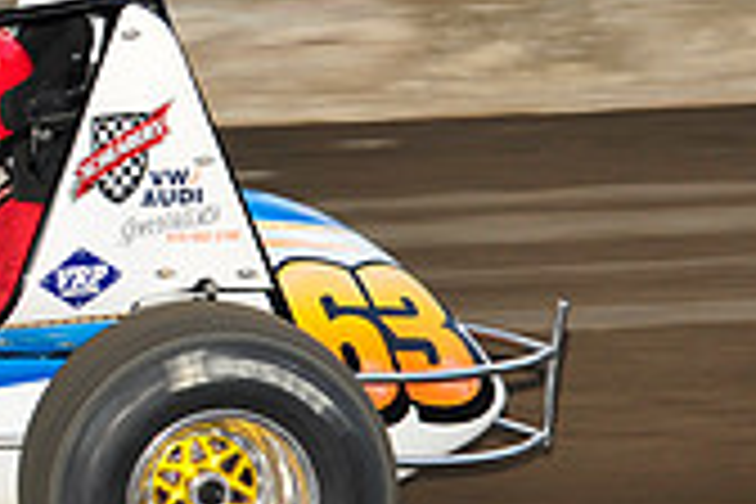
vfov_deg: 3.6
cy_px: -27
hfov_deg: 5.3
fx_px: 8105
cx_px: -387
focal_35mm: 386
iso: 640
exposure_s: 1/320
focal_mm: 112
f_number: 6.3
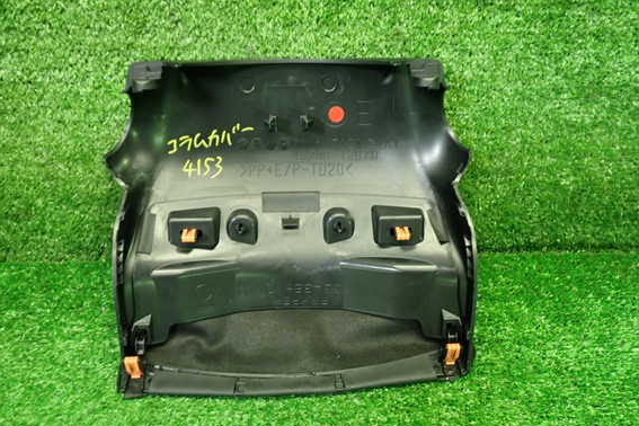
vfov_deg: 40.0
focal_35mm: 33
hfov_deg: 57.2
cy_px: 225
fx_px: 586
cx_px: 310
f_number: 2.3
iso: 250
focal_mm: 5.4
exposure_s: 1/30
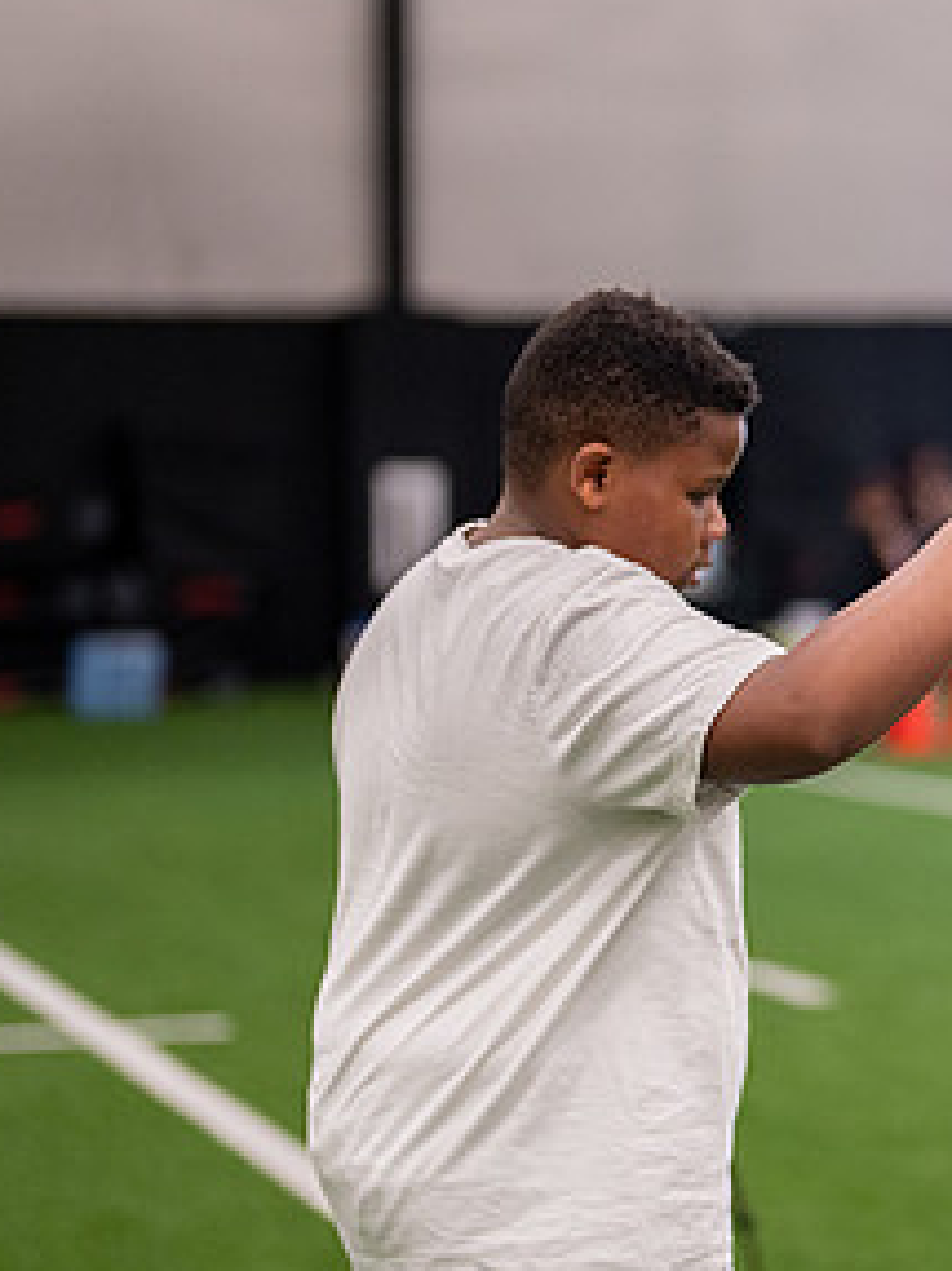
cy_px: 627
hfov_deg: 12.2
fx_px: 4367
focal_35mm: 119
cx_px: 1075
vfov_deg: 16.6
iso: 1250
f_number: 1.2
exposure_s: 1/1000
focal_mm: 50
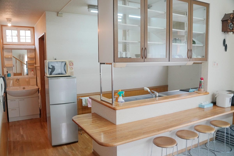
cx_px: 117
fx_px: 182
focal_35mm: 28
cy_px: 78
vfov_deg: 46.4
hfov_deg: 65.5
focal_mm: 28
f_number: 3.5
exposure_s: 1/160
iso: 1600
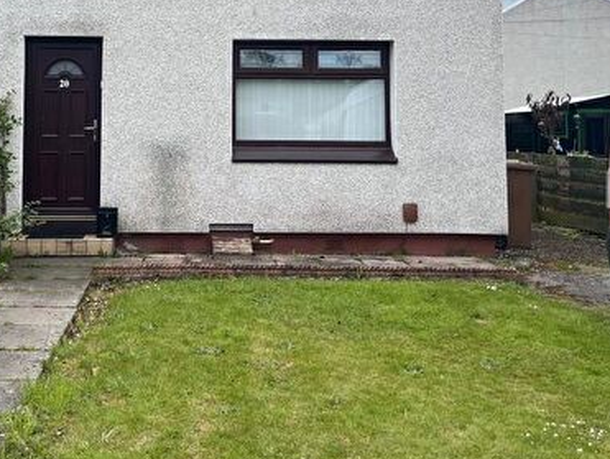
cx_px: 186
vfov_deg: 28.8
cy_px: 68
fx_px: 864
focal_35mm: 49
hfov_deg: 38.3
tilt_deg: +3.7
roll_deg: +0.1
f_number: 1.6
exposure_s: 1/2309
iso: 50
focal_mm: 5.1
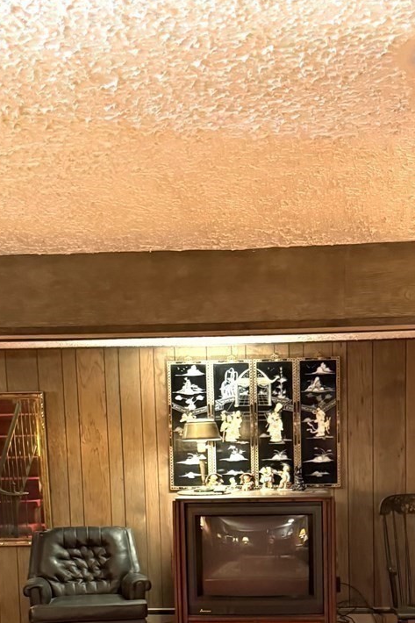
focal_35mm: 54
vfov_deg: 35.2
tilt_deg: -5.8
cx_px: 268
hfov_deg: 25.0
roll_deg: +0.5
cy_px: 532
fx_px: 934
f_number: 1.78
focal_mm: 6.76
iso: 800
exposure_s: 1/30
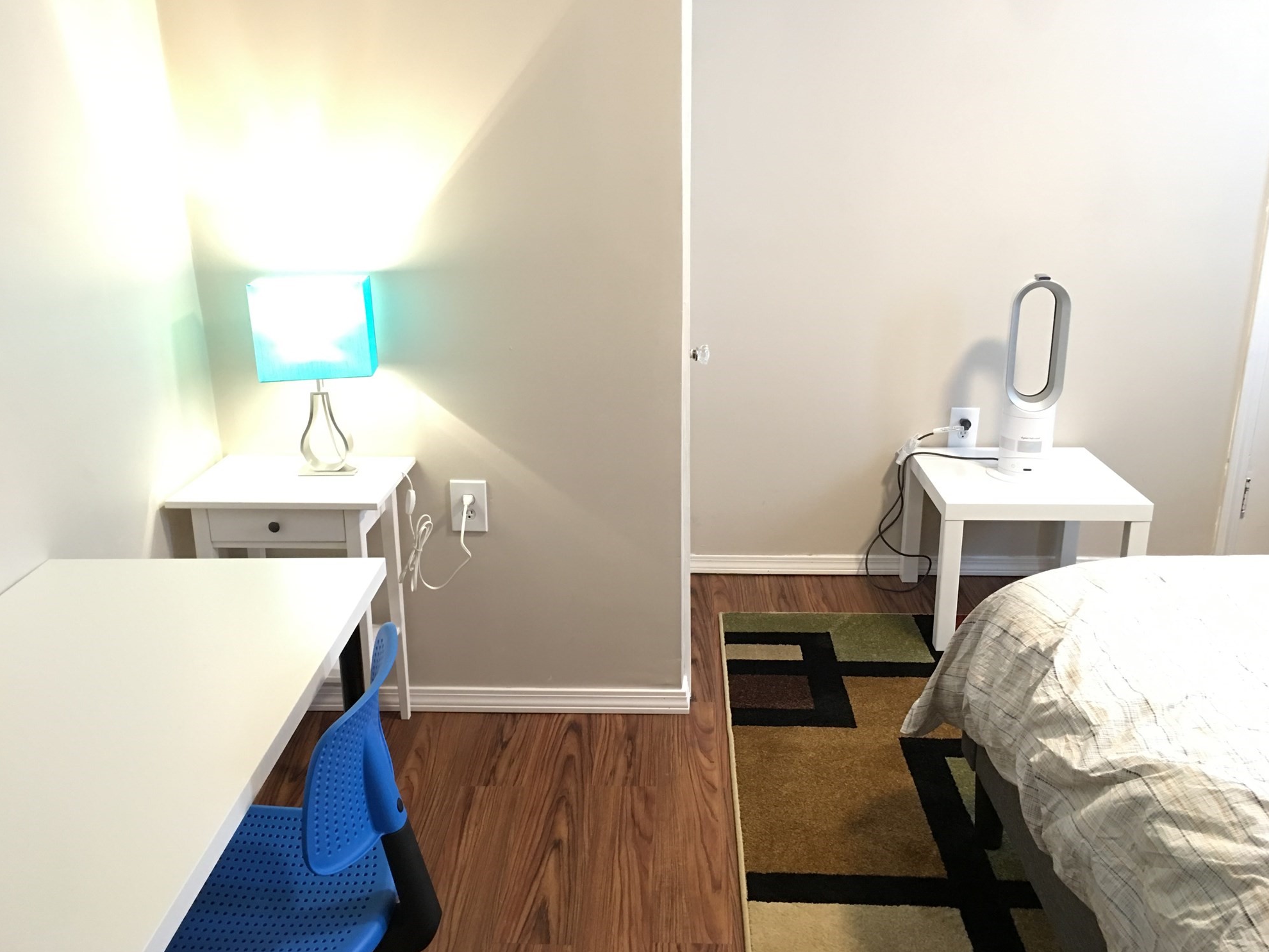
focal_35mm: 30
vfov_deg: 46.8
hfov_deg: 60.0
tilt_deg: -17.5
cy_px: 481
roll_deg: +0.8
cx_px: 634
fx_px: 1100
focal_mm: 4.15
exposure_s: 1/4
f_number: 2.2
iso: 50
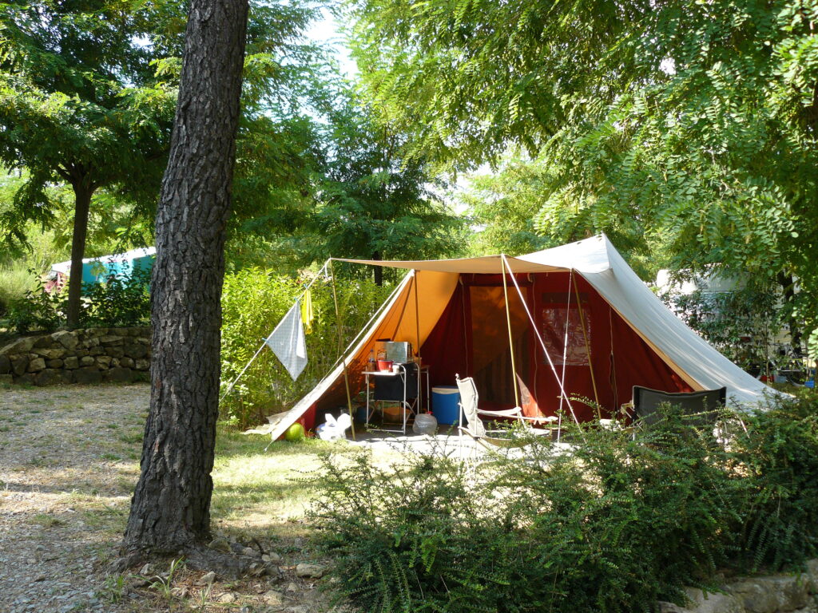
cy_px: 306
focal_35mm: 36
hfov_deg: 51.4
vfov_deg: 39.7
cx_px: 409
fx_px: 851
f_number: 3.6
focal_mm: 6
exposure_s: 1/125
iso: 100
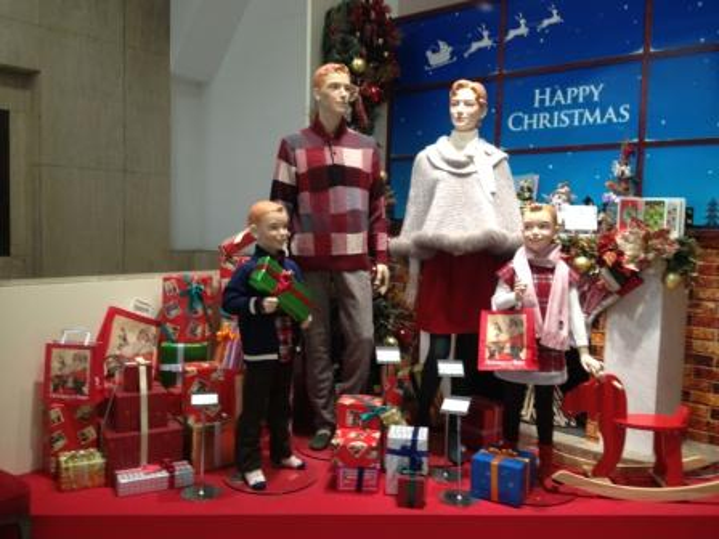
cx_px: 360
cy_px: 270
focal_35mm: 35
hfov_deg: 52.6
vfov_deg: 40.7
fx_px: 727
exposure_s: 1/40
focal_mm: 4.28
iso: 80
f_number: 2.4
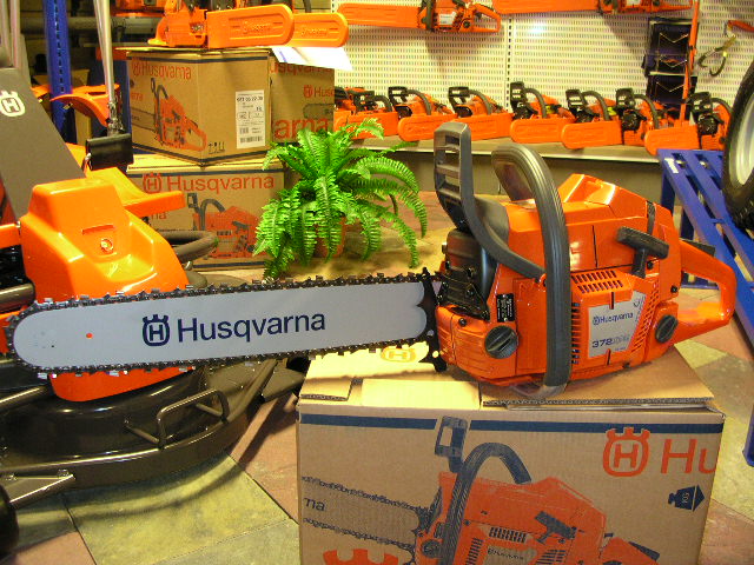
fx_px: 806
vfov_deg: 38.7
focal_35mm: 37
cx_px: 377
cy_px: 282
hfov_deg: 50.1
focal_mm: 5.6
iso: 200
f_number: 2.7
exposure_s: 1/3.3
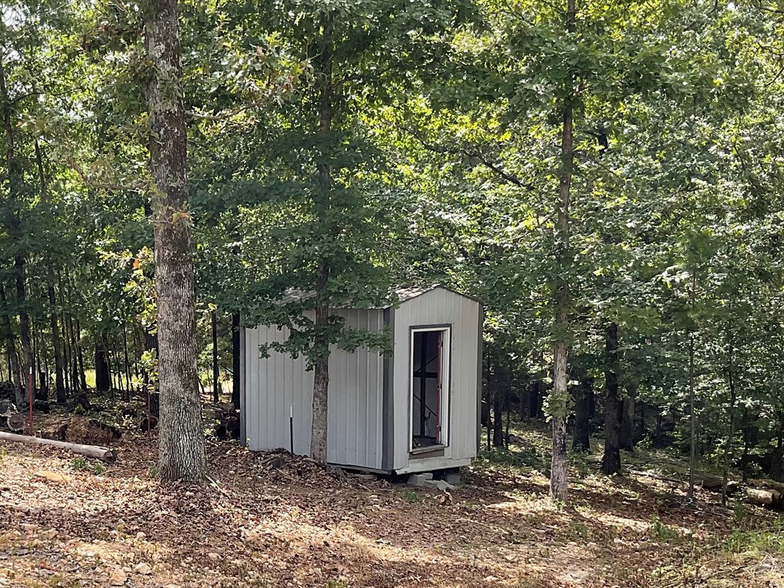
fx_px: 1200
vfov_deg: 27.2
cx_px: 198
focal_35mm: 53
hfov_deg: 35.4
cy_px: 437
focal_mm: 3
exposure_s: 1/650
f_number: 1.8
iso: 16
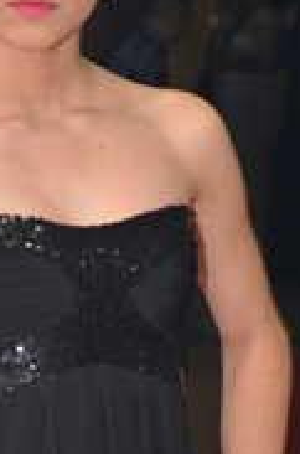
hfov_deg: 3.8
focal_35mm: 362
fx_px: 4556
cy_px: 318
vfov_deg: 5.7
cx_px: 30
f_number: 5.6
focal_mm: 85
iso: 1000
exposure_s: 1/100
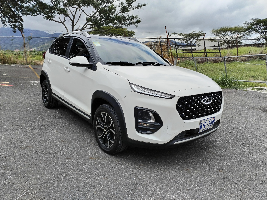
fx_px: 224
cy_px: 100
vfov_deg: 48.2
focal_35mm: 29
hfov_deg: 61.7
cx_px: 134
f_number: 1.8
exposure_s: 1/1380
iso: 100
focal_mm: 4.75
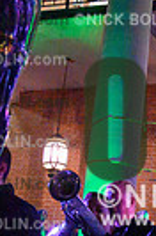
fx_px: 686
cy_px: 143
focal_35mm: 105
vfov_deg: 19.5
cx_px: 209
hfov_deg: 12.5
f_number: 4
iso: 12800
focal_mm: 24
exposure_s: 1/500
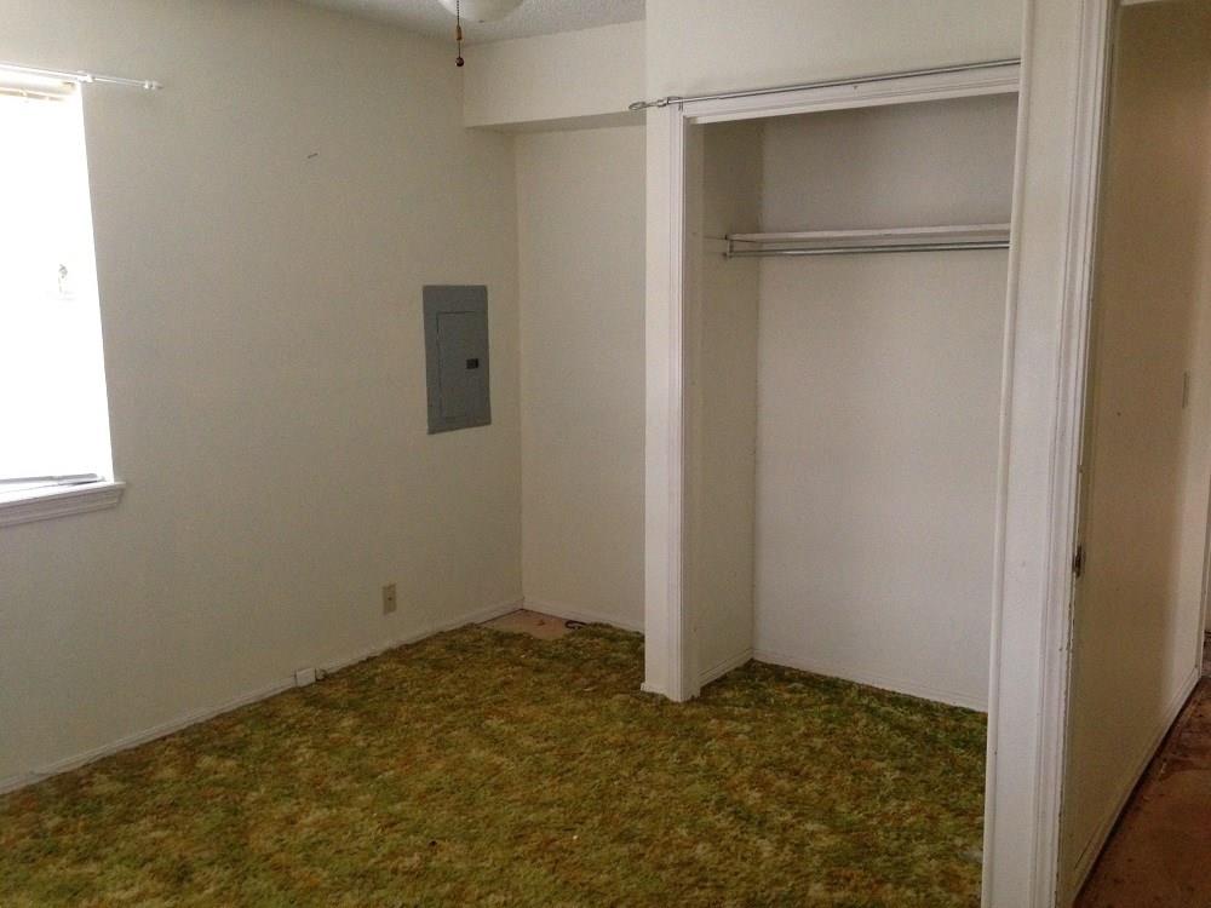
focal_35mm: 33
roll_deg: -0.4
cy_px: 454
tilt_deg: -7.5
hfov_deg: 55.4
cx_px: 606
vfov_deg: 42.9
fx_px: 1154
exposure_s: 1/20
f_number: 2.4
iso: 320
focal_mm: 4.12
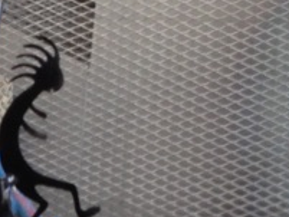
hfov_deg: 11.3
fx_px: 1403
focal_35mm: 168
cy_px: 276
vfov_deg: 8.7
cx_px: -127
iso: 80
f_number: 2.4
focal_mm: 4.13
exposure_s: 1/20
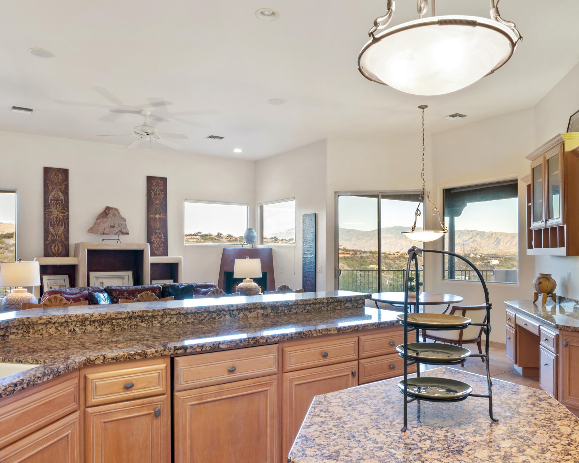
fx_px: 445
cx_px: 299
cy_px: 249
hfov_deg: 66.0
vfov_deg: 54.9
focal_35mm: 26
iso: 800
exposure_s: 1/3
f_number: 13
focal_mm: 16
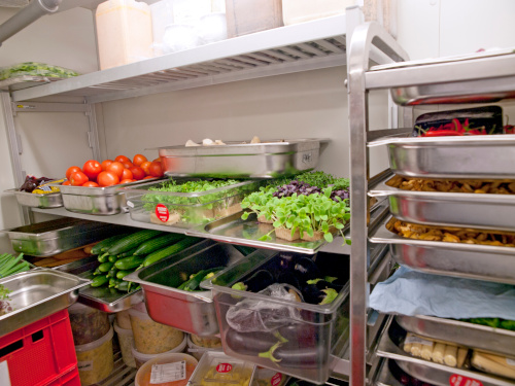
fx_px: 357
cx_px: 258
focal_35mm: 24
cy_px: 193
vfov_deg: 56.8
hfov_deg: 71.6
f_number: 3.1
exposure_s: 1/20
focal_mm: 12
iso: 100
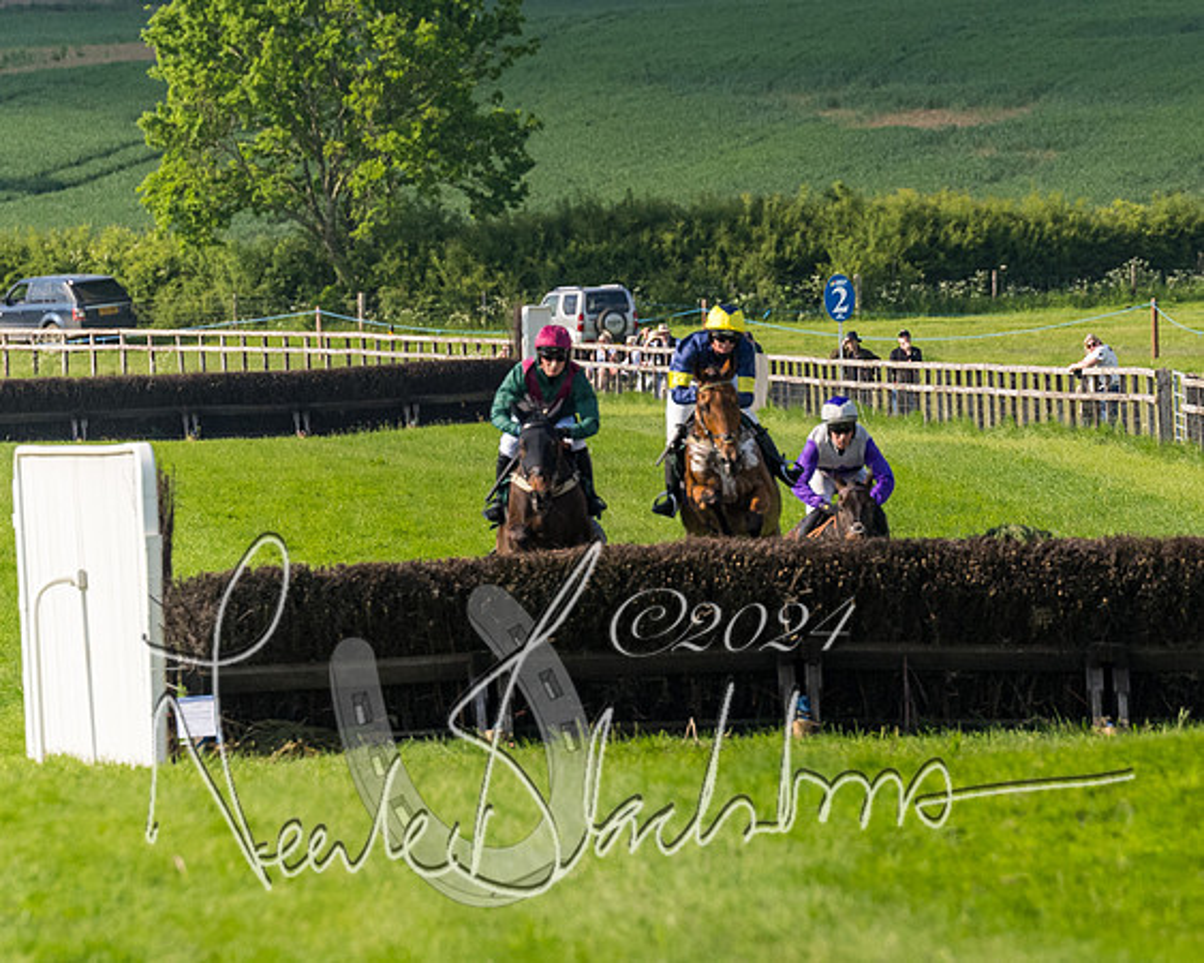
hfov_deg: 3.8
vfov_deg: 3.0
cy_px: 563
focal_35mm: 511
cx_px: 801
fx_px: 18186
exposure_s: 1/4000
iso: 500
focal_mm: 190
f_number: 4
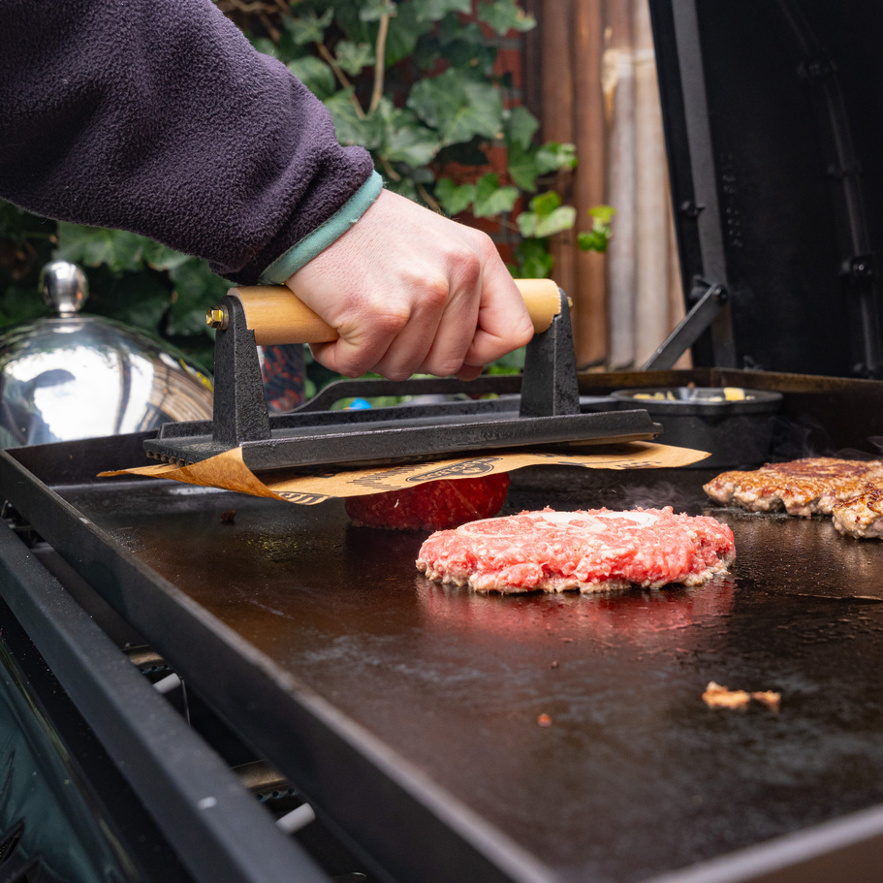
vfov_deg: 36.1
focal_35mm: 47
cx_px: 482
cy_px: 436
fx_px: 1356
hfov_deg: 36.0
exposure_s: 1/250
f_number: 5.6
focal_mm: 24
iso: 500
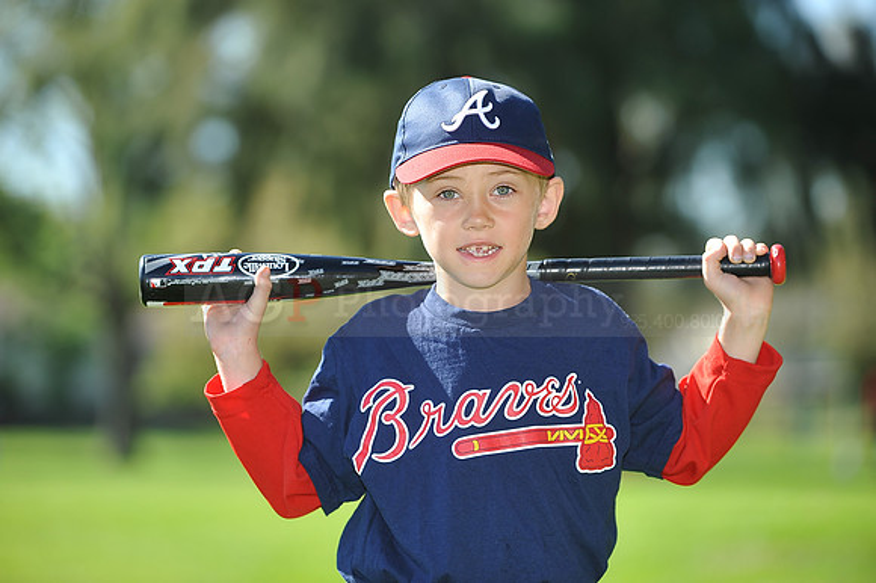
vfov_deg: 8.3
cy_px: 292
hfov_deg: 12.5
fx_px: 4013
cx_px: 438
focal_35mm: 165
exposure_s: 1/640
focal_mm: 165
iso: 200
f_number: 4.5
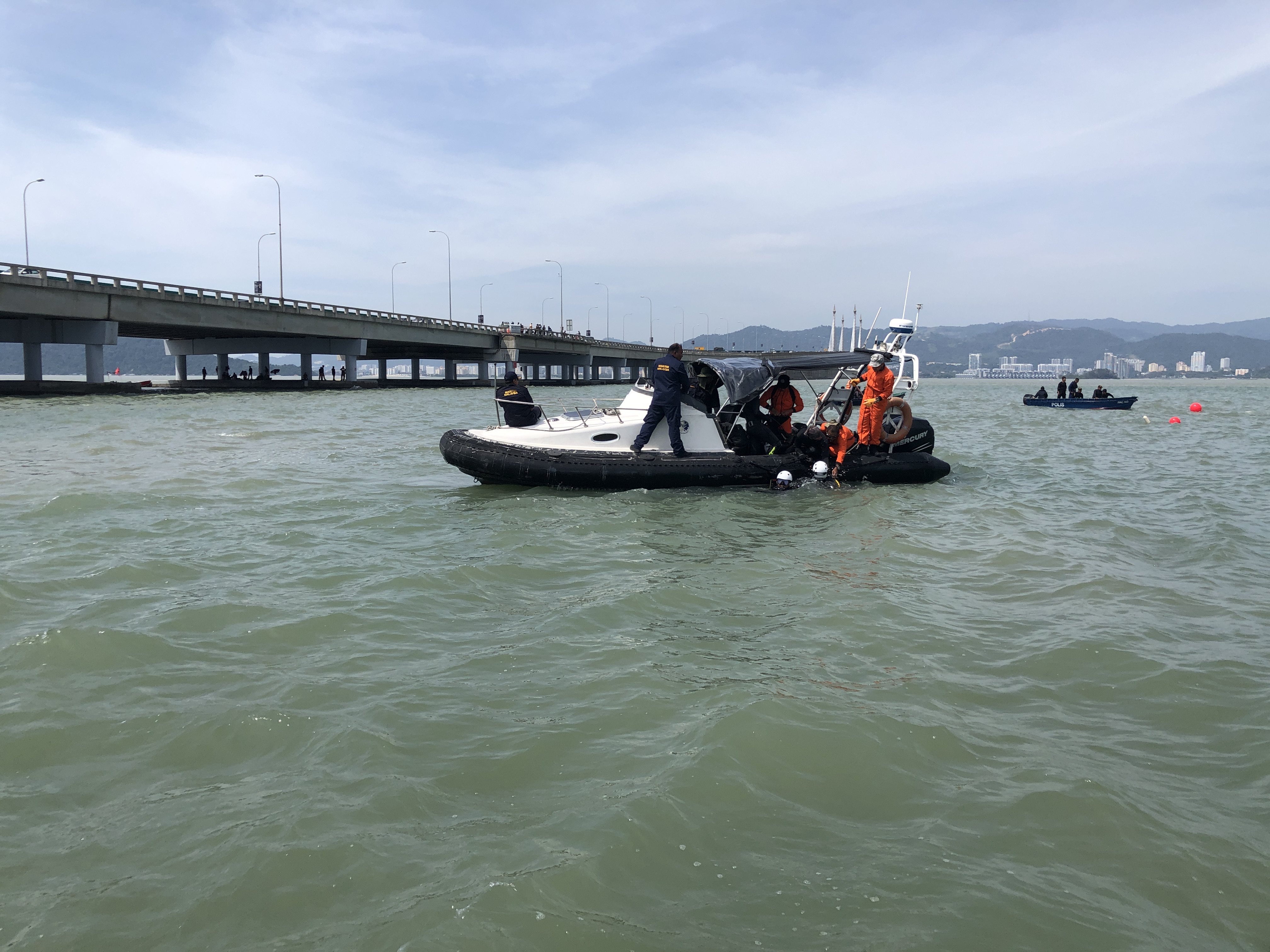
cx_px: 635
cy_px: 476
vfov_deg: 49.7
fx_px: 1027
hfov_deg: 63.4
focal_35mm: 28
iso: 20
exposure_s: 1/3003
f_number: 1.8
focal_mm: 3.99
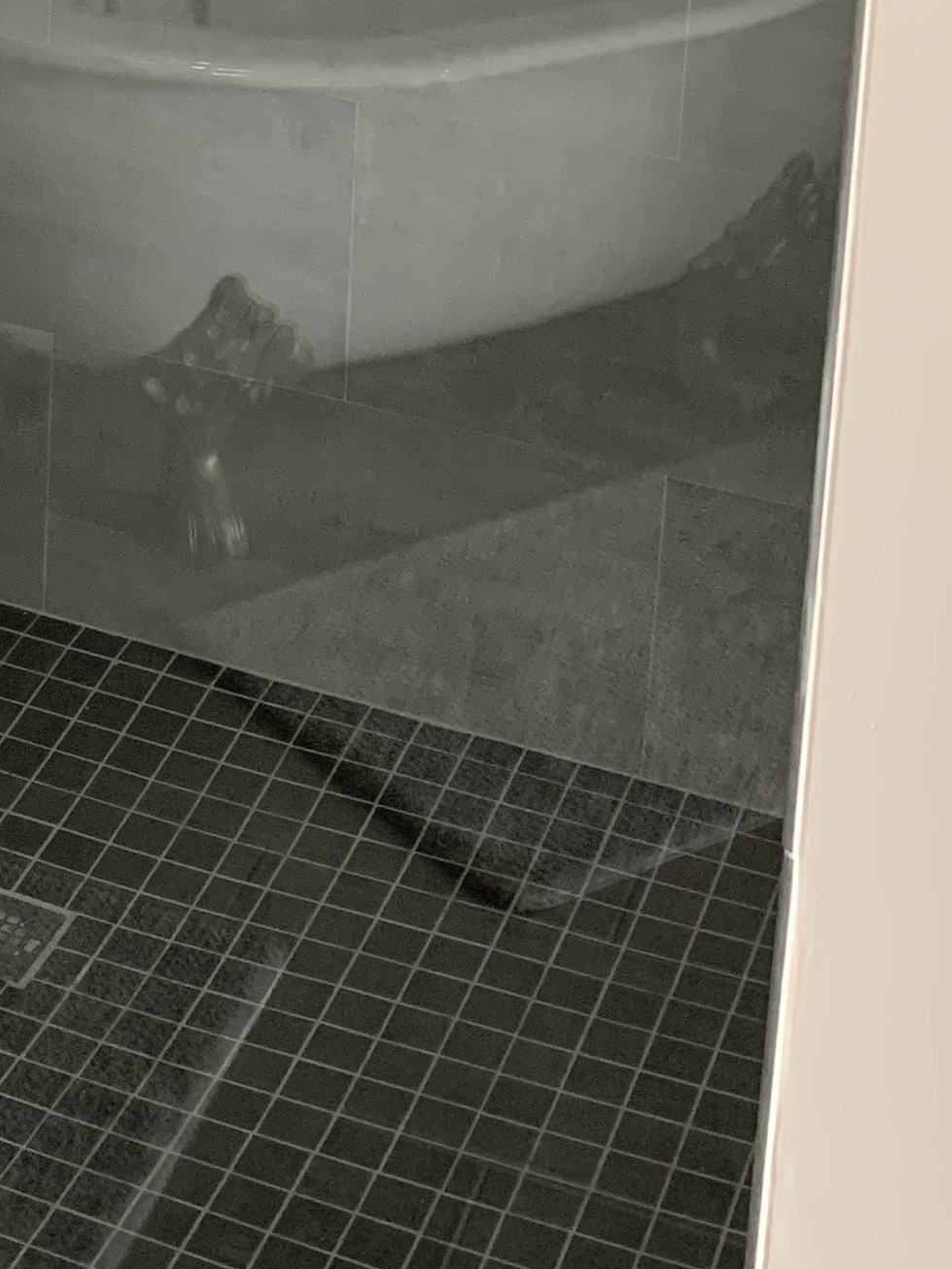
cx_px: -146
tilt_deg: -14.1
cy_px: -192
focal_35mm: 80
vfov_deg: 22.7
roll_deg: +0.1
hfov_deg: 17.7
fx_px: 2933
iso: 400
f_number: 1.8
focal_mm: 4.25
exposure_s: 1/60
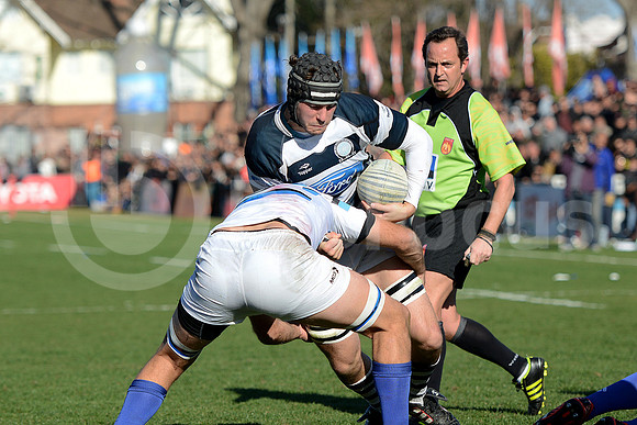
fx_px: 2124
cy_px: 212
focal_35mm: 120
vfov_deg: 11.4
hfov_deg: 17.1
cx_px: 318
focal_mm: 120
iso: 250
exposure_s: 1/2500
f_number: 2.8
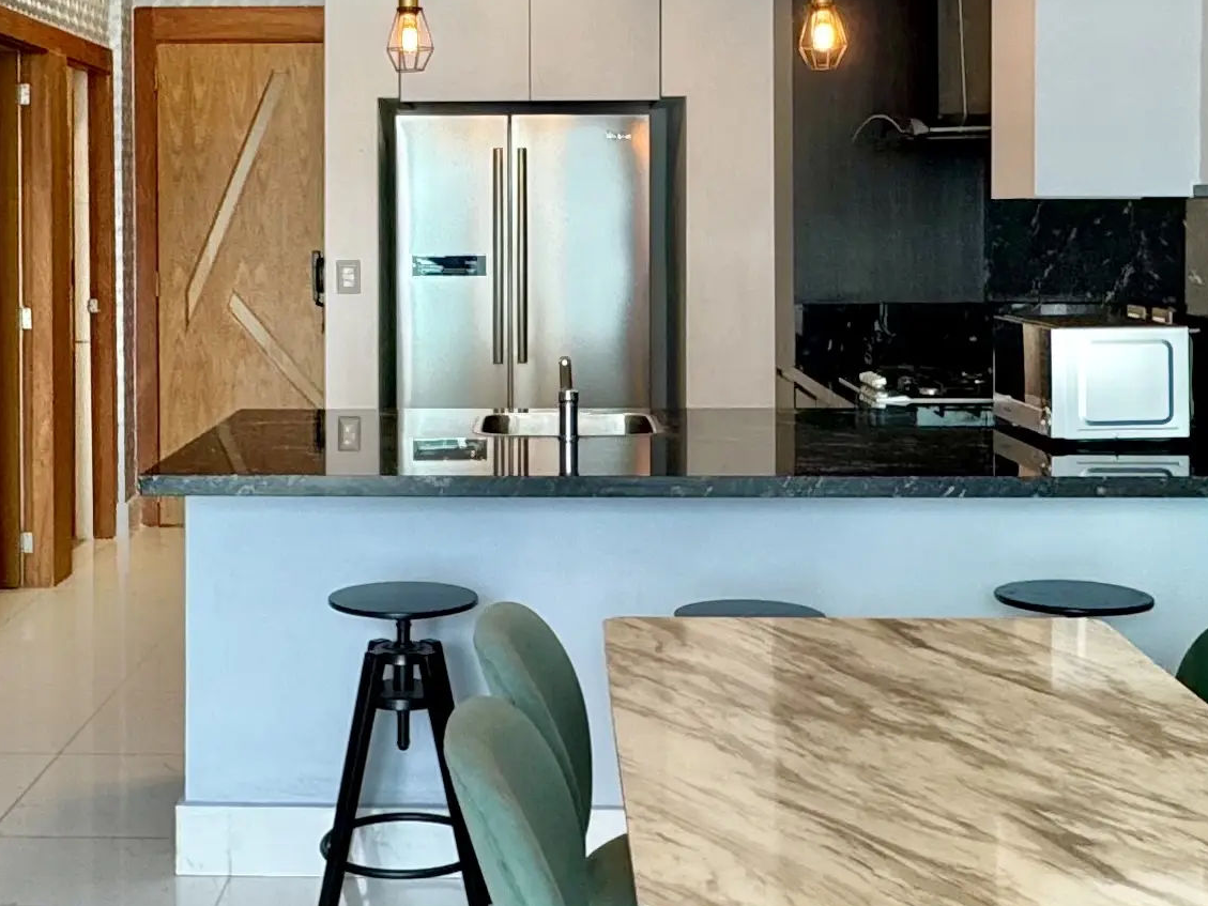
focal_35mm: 50
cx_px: 477
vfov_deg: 28.7
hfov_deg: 38.0
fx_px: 1745
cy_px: 236
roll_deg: -0.2
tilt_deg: -1.3
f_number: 2.2
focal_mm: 2.22
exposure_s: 1/120
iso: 200
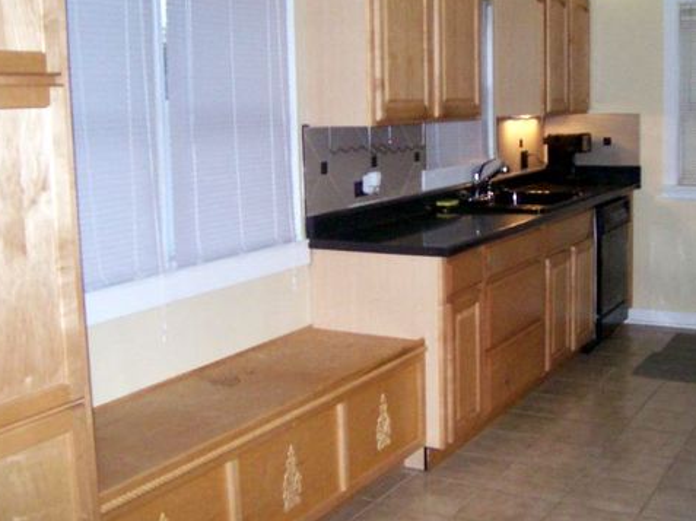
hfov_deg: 40.3
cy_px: 242
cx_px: 423
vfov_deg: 30.8
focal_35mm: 47
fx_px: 944
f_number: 2.8
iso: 400
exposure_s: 1/125
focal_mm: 5.8
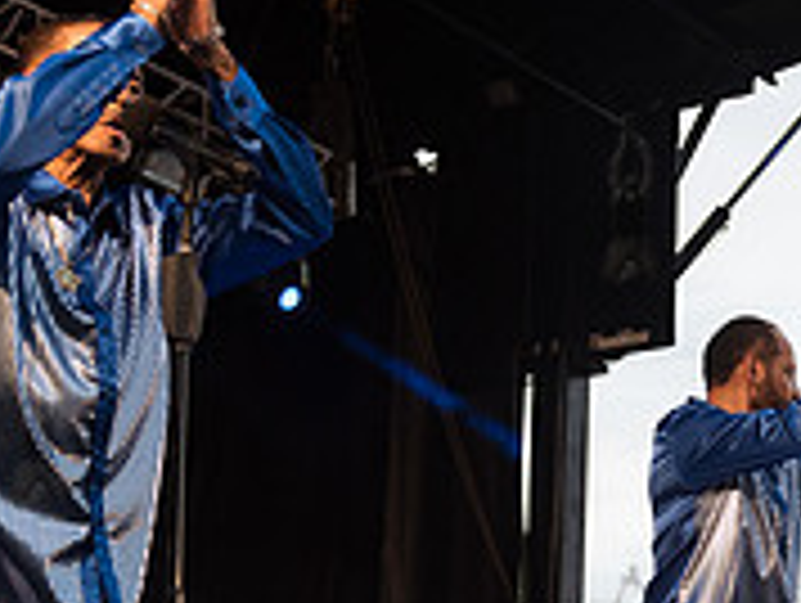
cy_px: 596
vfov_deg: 15.5
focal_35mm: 94
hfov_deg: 20.4
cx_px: 725
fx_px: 2178
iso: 1250
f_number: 3.5
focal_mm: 28
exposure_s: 1/1250
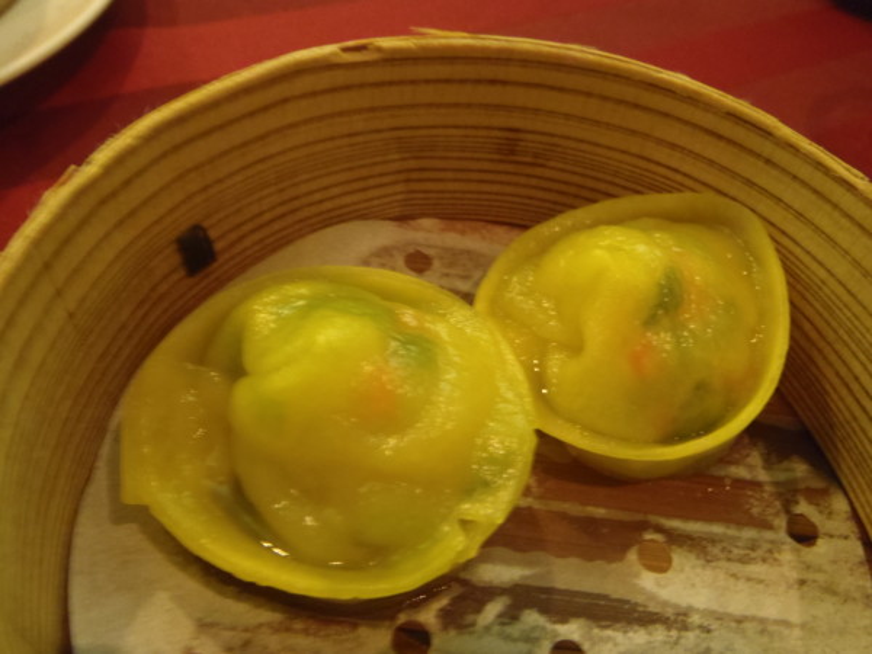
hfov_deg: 63.4
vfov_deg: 49.7
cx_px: 436
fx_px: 705
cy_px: 327
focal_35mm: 28
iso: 400
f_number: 3.9
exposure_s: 1/4
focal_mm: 5
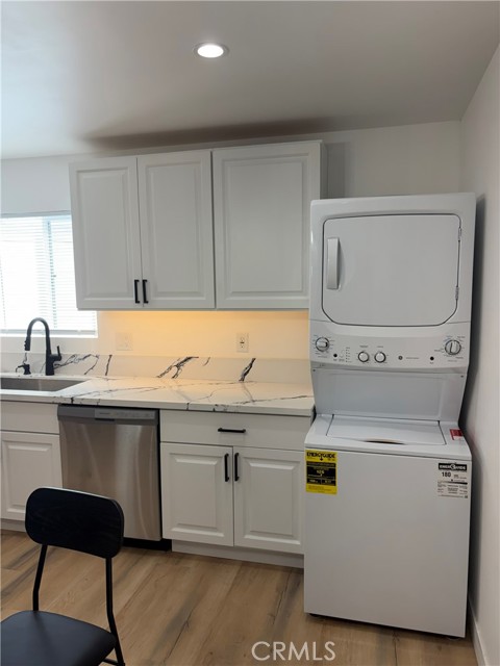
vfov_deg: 67.3
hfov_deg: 53.1
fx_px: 501
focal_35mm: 26
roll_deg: +0.8
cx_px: 250
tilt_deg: -5.8
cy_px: 333
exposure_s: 1/181
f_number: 1.6
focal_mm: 5.96
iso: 50
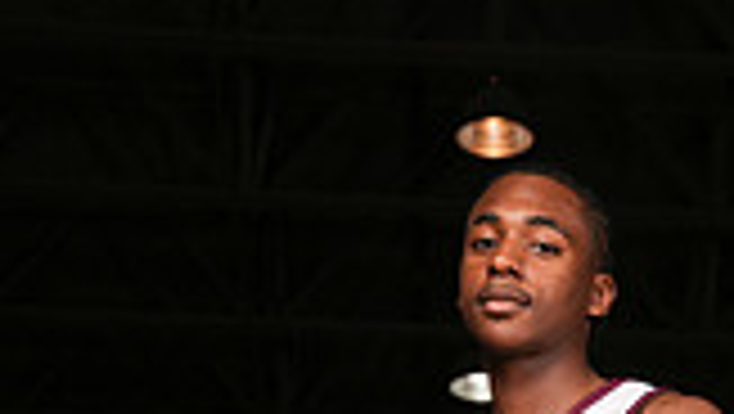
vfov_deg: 8.3
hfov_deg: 15.7
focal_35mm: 136
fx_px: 2649
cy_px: 945
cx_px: 603
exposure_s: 1/200
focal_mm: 47
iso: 250
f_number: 6.3
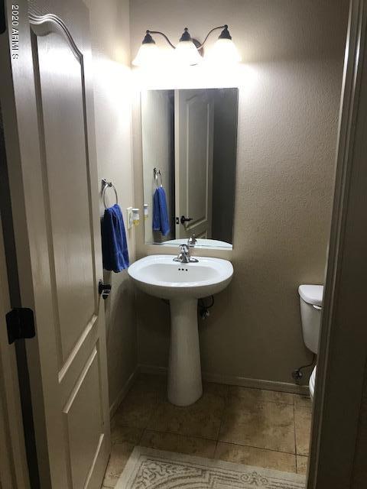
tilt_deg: -13.2
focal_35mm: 28
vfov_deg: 63.4
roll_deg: +0.5
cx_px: 184
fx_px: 396
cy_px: 244
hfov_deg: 49.7
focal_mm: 3.99
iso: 20
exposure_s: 1/30
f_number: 1.8
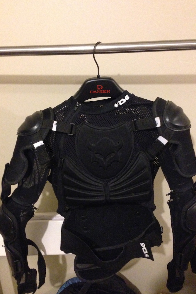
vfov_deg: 54.4
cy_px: 147
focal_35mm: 35
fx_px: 286
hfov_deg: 37.8
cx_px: 94
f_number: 2.4
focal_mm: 4.12
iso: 800
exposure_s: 1/15
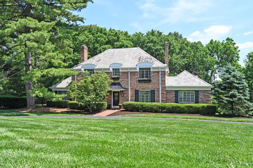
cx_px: 126
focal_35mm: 26
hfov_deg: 69.4
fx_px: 183
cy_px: 84
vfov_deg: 49.6
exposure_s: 1/250
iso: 100
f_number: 6.3
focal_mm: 26
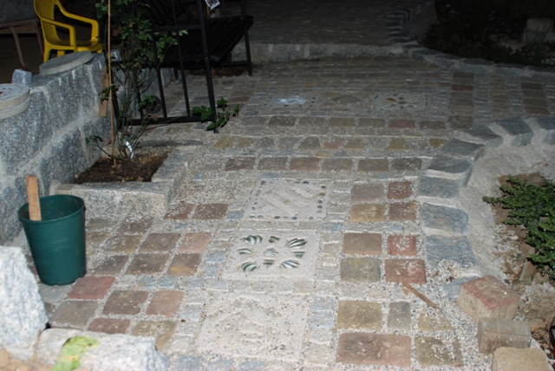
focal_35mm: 42
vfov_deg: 32.0
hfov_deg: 46.4
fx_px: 648
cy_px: 186
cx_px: 278
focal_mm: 28
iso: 200
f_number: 3.5
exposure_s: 1/60
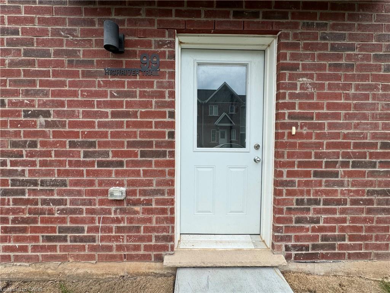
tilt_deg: -2.0
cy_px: 146
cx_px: 195
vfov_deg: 85.7
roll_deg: +0.1
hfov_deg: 102.1
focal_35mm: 14
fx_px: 158
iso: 40
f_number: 2.2
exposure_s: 1/664
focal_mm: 2.22
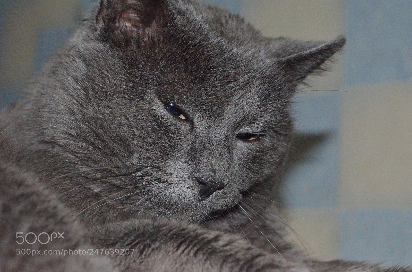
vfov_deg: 16.5
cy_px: 136
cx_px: 206
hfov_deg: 24.7
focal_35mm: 82
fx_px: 942
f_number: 8
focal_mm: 55
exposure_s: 1/80
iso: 3600
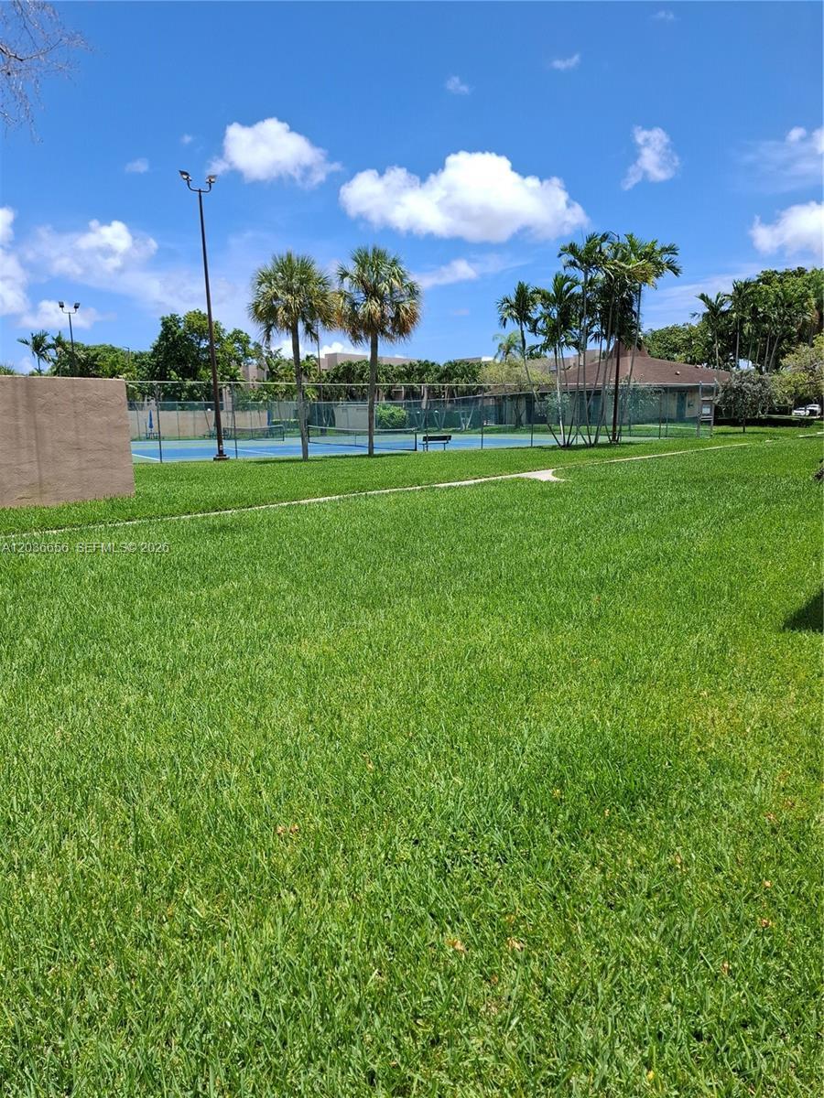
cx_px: 412
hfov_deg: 58.9
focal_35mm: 23
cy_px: 549
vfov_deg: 73.9
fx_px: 730
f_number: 1.8
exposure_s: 1/1721
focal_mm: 5.54
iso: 50
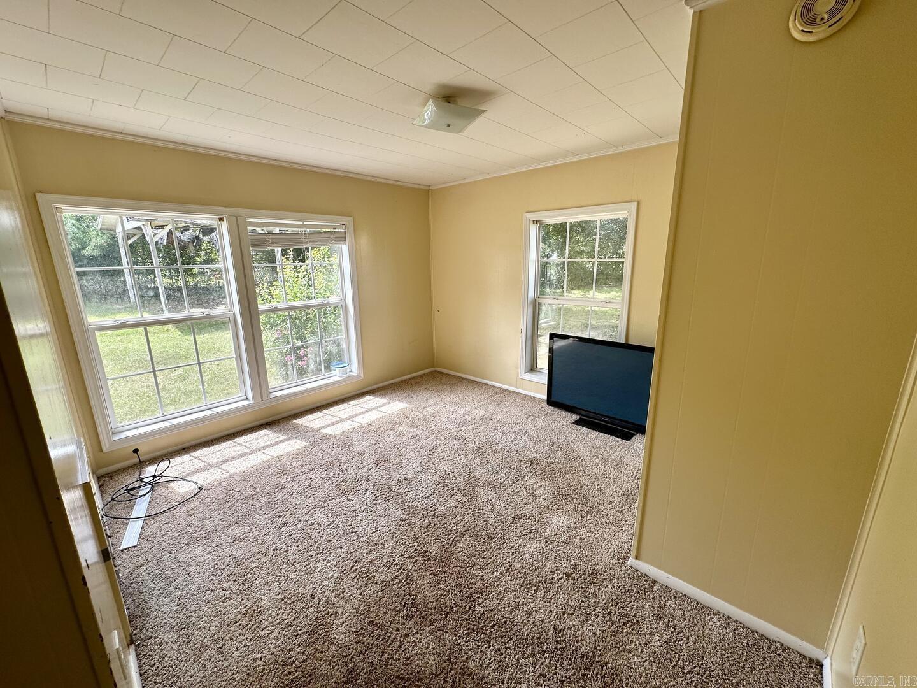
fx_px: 371
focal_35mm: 14
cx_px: 458
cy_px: 344
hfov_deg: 102.1
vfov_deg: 85.7
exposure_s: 1/101
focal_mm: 2.22
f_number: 2.2
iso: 40
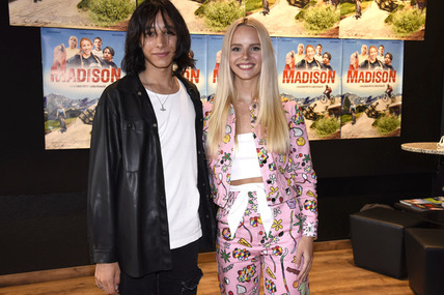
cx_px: 211
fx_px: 493
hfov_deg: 48.5
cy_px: 142
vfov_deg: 33.4
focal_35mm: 40
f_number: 6.3
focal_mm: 38
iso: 1250
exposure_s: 1/100
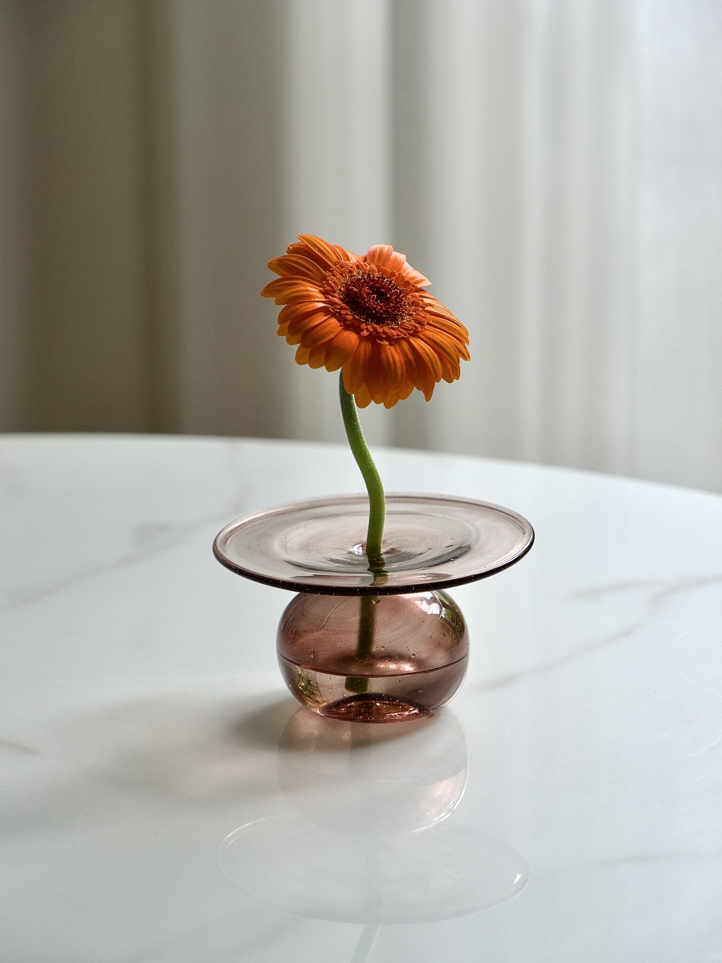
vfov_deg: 16.4
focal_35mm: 120
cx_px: 361
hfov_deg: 12.3
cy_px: 482
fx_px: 3337
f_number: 4
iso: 250
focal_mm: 60
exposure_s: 1/125
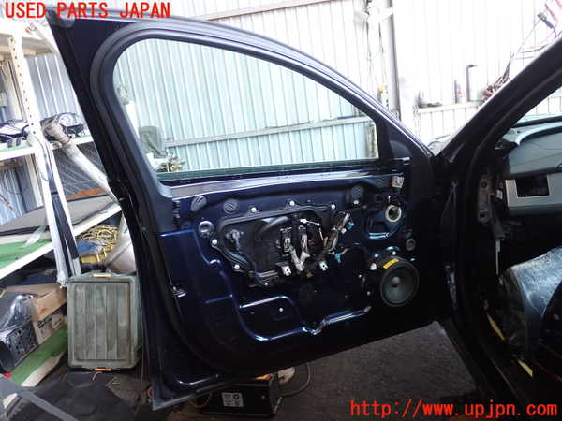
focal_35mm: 30
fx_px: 487
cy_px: 210
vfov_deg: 46.8
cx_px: 281
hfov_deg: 60.0
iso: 200
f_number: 2.3
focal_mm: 5.4
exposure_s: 1/60
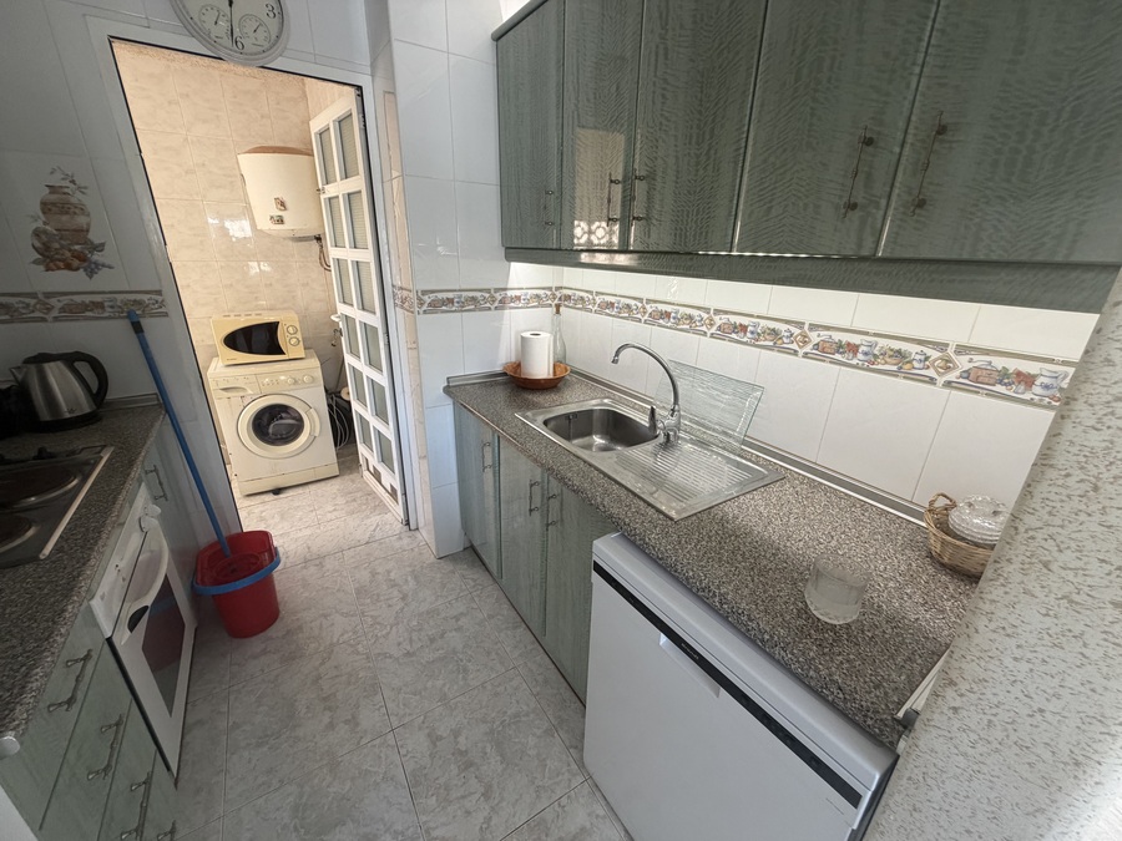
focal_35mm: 14
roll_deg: -1.1
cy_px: 420
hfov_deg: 102.1
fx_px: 454
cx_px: 561
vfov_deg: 85.7
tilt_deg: -21.3
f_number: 2.2
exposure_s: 1/121
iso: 200
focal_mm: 2.22
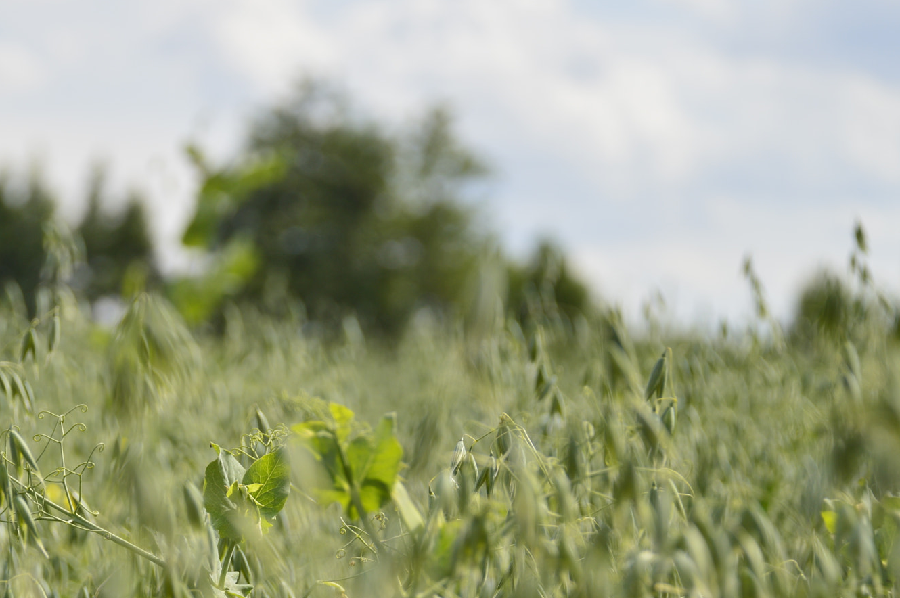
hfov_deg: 15.3
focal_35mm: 134
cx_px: 234
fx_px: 3347
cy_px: 402
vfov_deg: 10.2
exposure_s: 1/640
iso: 100
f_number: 8
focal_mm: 58
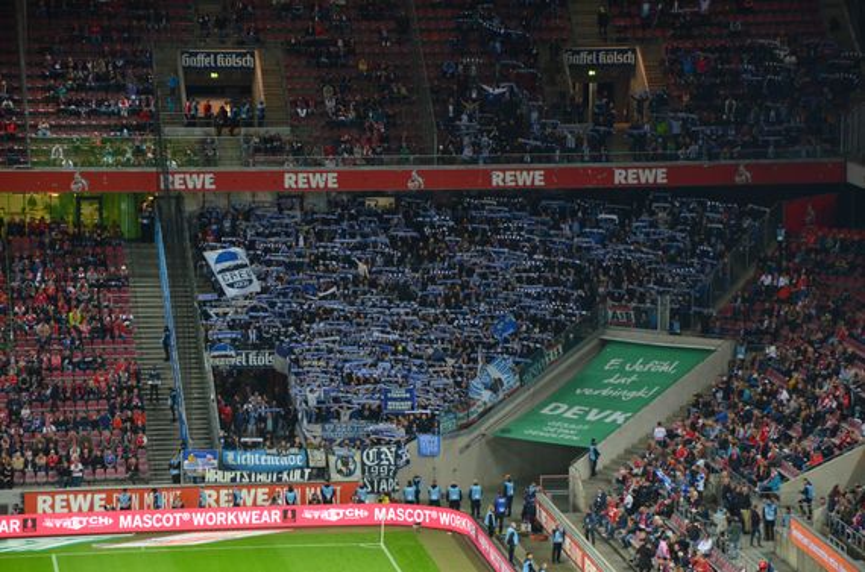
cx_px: 432
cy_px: 286
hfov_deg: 13.1
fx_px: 3775
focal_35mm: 158
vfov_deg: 8.7
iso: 1800
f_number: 5.6
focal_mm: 105
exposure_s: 1/125
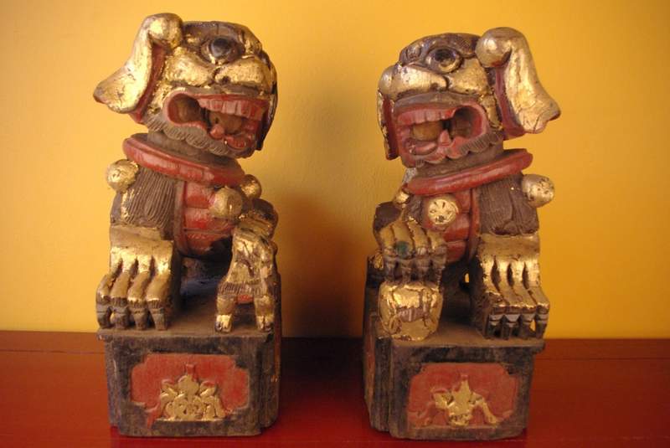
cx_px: 335
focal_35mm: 30
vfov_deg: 43.7
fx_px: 559
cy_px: 224
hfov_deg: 61.9
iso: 1600
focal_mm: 20
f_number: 4.5
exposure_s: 1/30
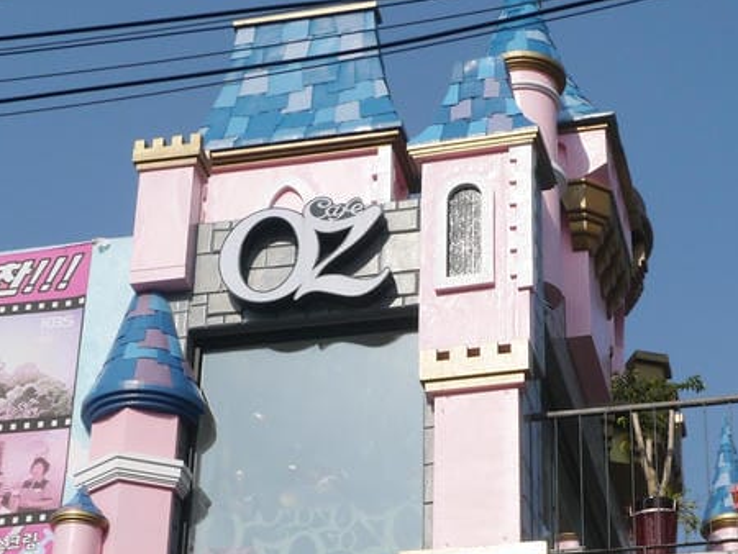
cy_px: 392
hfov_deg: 20.4
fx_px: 2048
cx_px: 367
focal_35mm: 96
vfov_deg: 15.4
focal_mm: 18
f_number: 10
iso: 160
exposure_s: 1/640
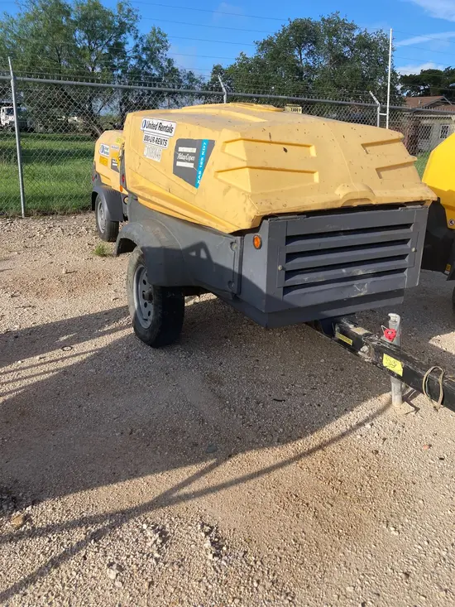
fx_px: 491
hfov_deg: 49.8
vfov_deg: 63.4
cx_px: 228
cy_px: 304
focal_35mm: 28
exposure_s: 1/1946
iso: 20
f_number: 1.8
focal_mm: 3.99
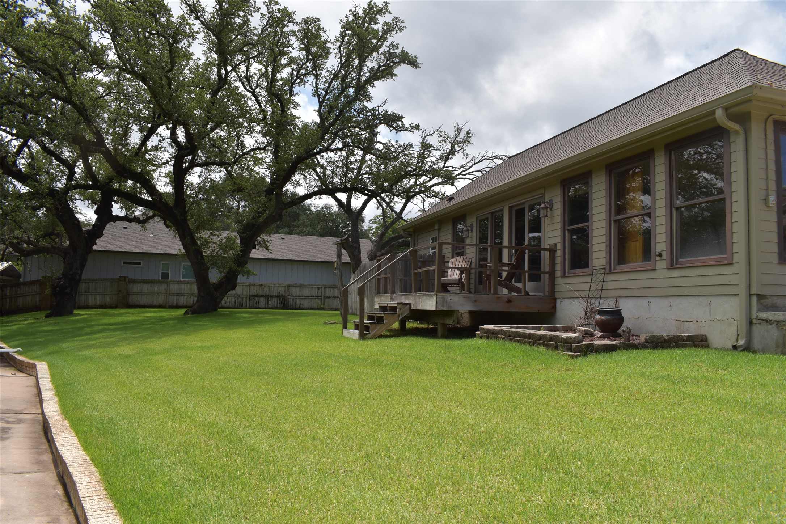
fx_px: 589
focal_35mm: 27
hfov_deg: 67.4
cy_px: 262
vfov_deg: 47.9
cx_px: 393
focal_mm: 18
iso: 100
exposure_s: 1/200
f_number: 10
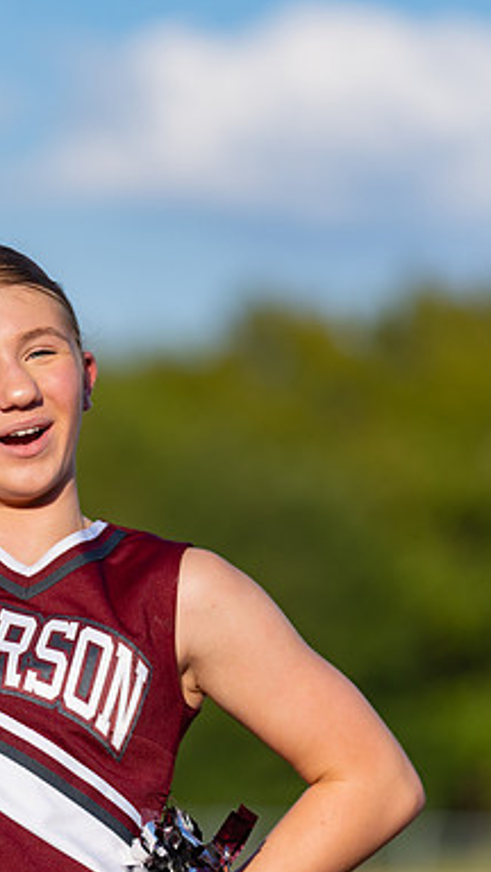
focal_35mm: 274
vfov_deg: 7.9
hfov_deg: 4.4
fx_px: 6342
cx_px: 16
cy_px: 437
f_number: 2.8
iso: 100
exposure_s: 1/1600
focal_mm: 173
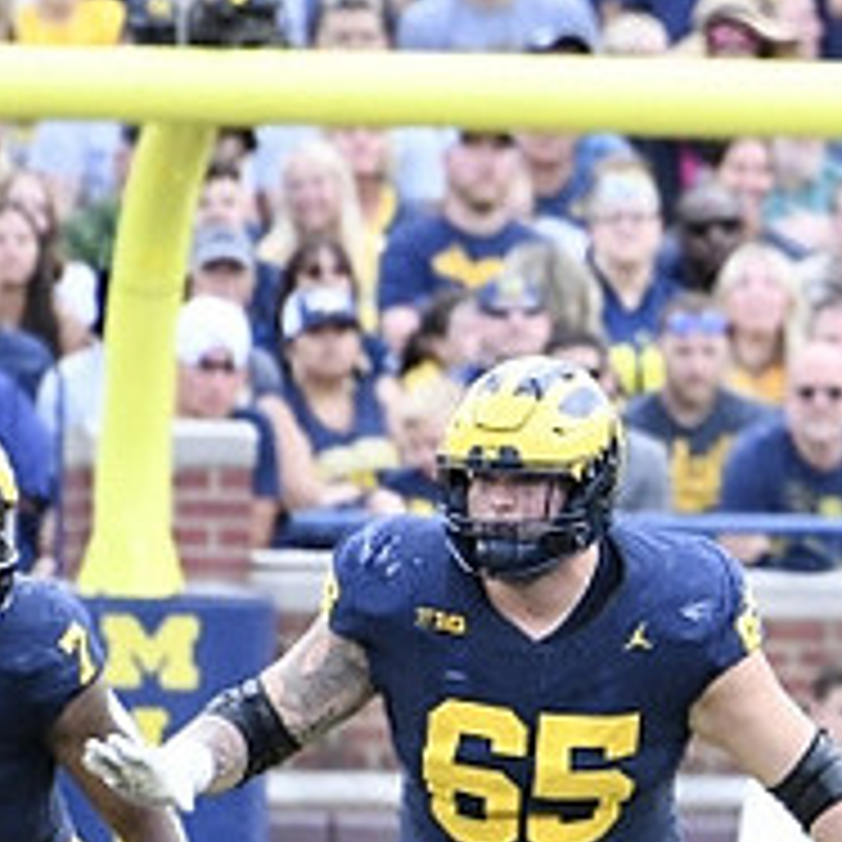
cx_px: 1288
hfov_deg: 1.1
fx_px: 43398
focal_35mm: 1577
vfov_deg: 1.1
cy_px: 743
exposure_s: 1/1000
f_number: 5.6
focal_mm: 400
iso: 3200
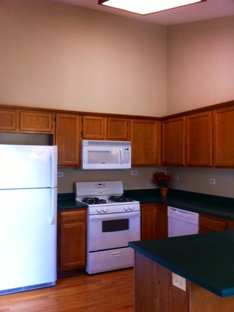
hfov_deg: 40.6
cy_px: 156
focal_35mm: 35
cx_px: 117
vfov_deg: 52.7
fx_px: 316
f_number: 2.8
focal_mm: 3.85
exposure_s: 1/17
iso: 250
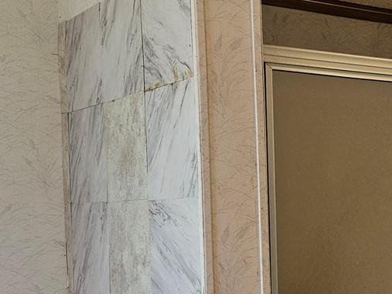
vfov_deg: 19.9
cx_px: 359
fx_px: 827
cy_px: 250
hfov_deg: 25.8
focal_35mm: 73
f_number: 1.8
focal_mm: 5.4
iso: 100
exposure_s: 1/120
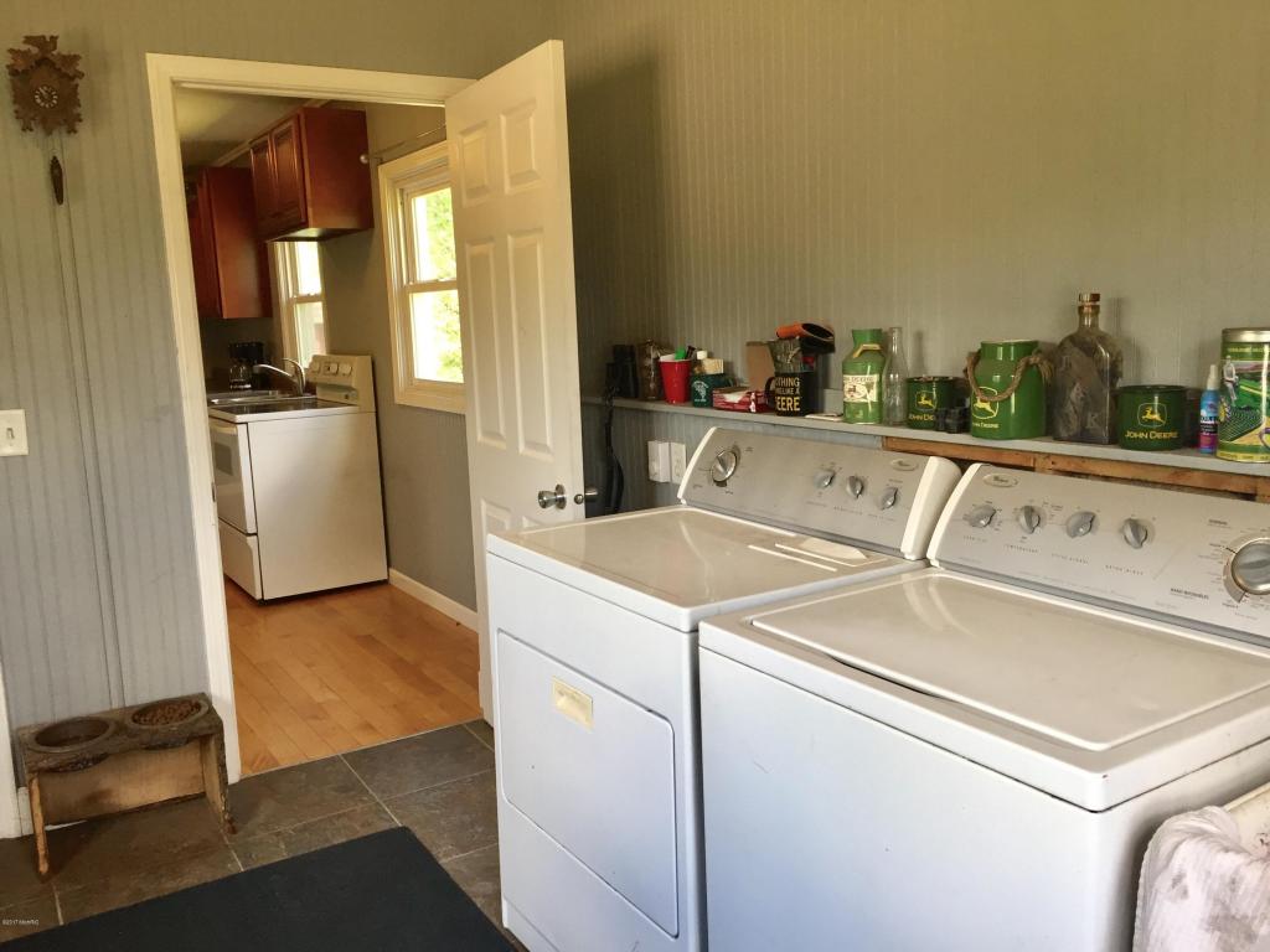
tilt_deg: -6.4
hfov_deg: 61.7
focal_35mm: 29
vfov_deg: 48.2
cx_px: 635
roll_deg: +3.2
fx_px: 1064
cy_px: 476
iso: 32
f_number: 2.2
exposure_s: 1/40
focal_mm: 4.15
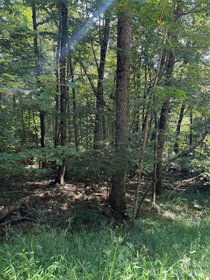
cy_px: 140
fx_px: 194
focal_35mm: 24
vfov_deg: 71.6
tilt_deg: -13.3
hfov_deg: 56.8
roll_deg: -1.9
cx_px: 105
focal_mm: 6.76
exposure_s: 1/150
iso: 80
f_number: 1.78
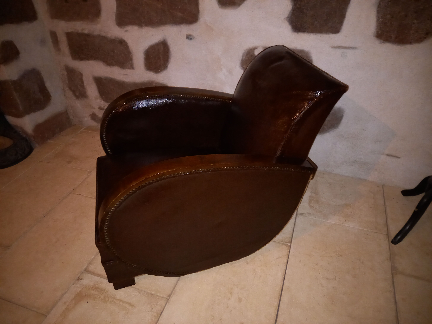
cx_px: 216
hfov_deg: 69.4
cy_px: 162
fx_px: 312
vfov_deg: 54.9
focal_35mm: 25
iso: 800
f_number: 2
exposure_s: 1/20
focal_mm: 4.6
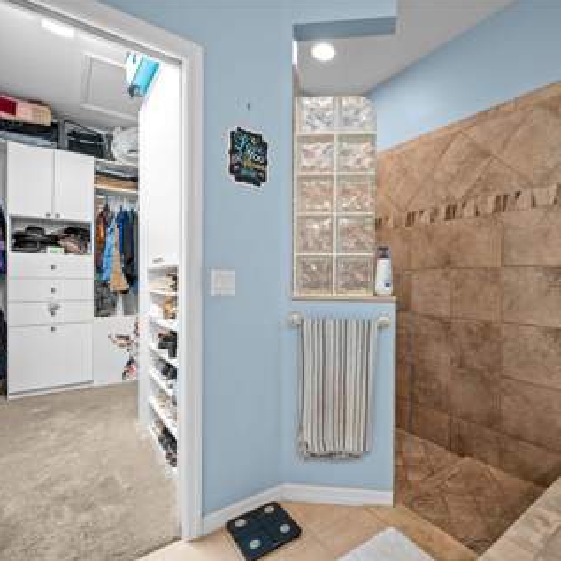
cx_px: 334
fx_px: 330
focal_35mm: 18
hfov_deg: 79.8
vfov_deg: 80.7
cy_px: 280
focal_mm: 14
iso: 100
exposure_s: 1/3
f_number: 4
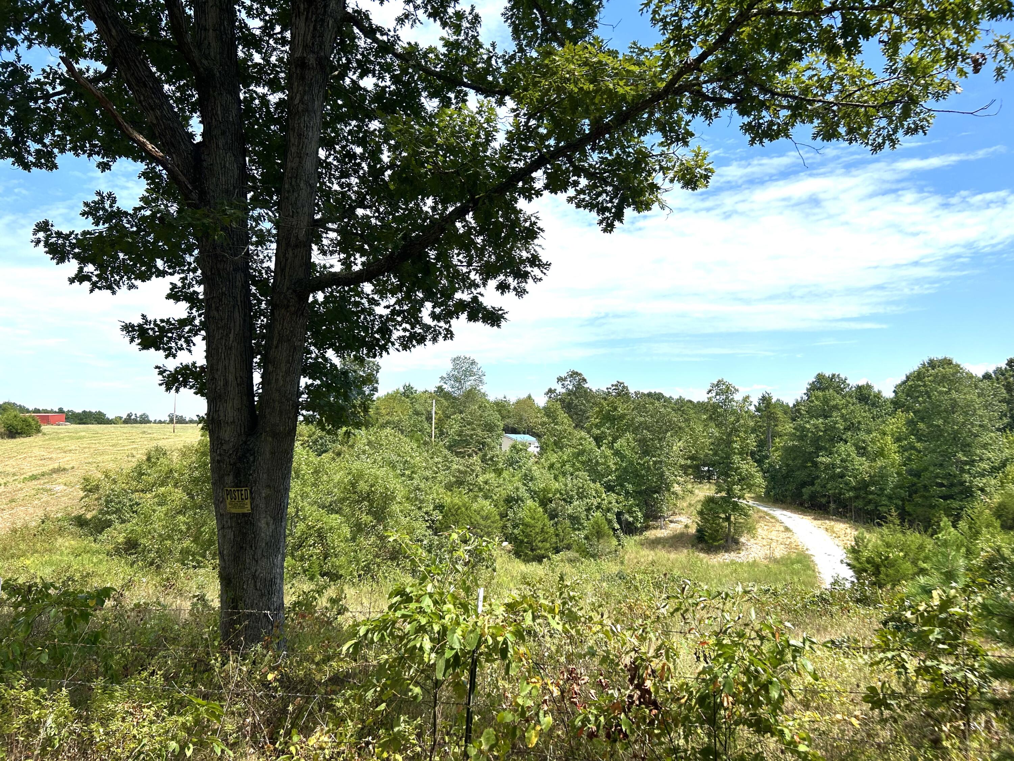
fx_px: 762
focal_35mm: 26
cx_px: 507
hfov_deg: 67.3
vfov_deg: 53.1
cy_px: 380
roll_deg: -0.1
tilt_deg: +4.3
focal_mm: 5.7
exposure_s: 1/4444
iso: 50
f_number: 1.5
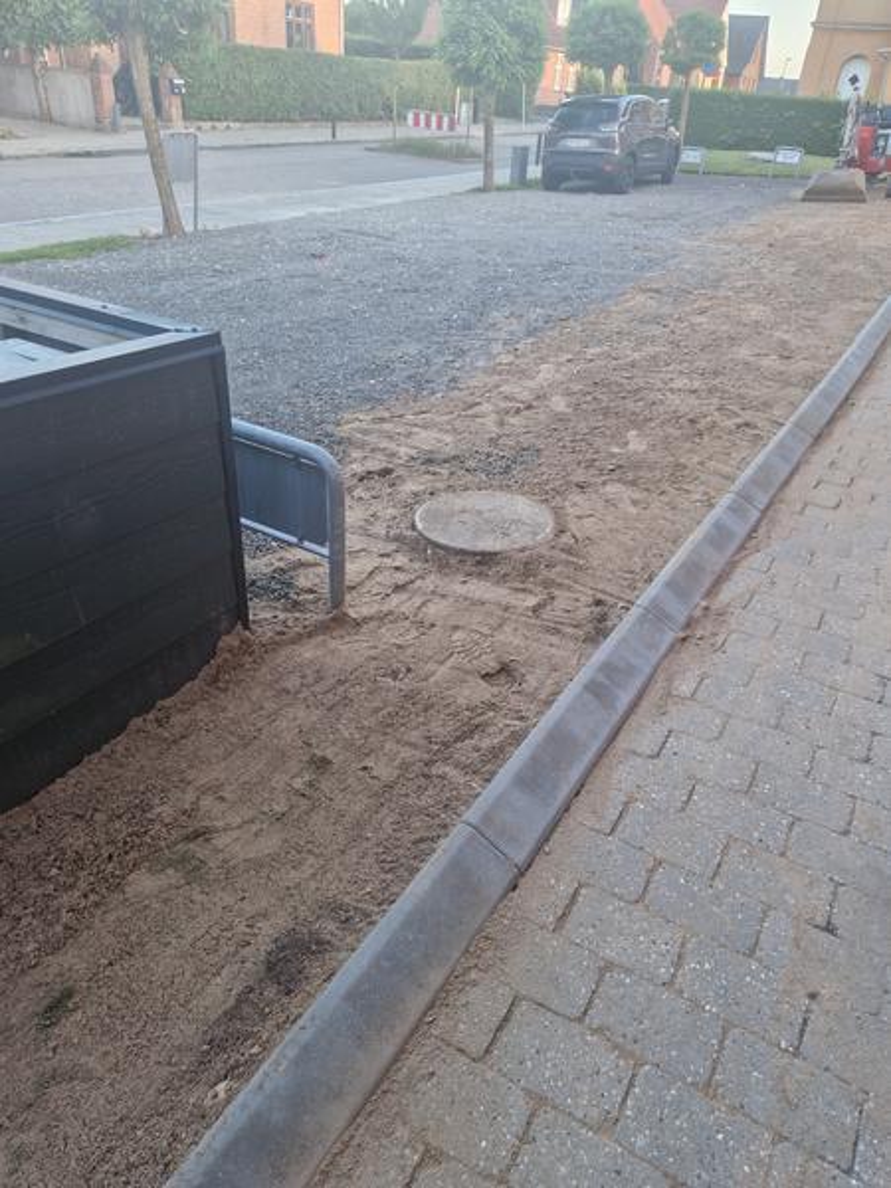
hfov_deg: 58.9
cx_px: 446
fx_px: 789
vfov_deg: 73.9
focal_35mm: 23
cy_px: 594
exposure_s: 1/180
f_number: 1.8
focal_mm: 5.4
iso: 125
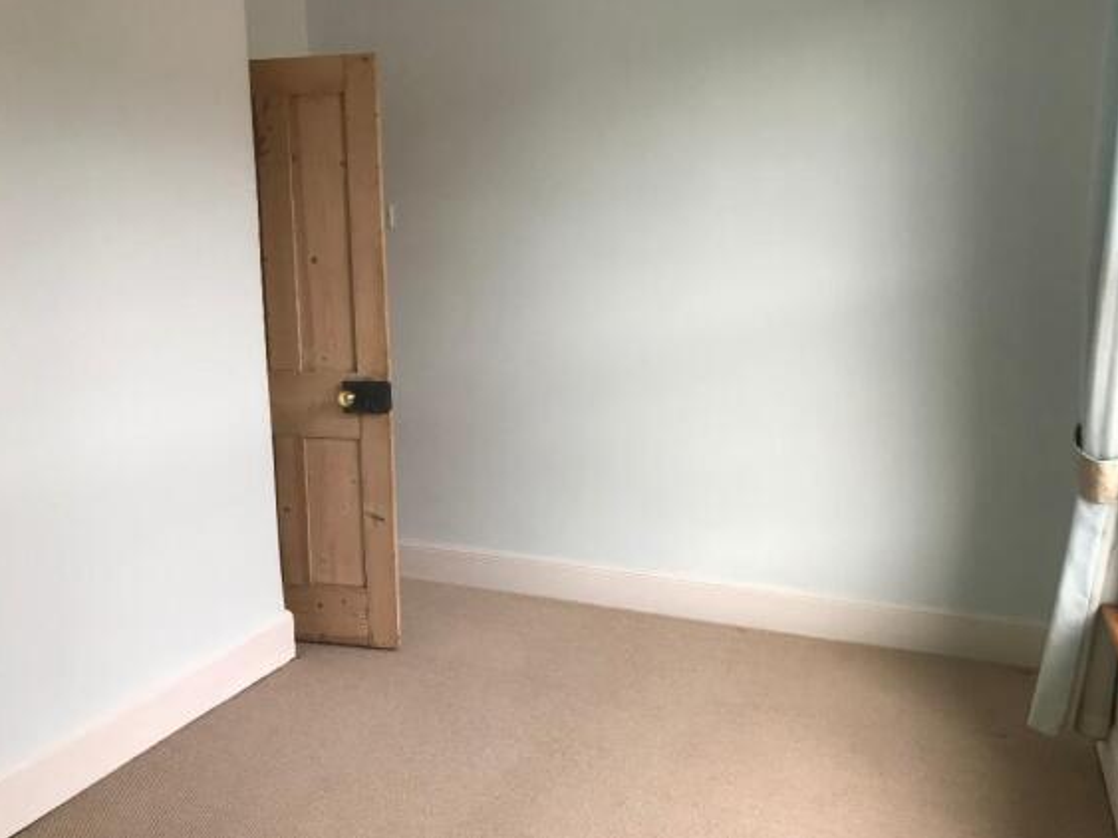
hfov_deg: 61.7
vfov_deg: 48.2
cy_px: 412
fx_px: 936
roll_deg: +1.4
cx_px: 569
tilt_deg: -9.7
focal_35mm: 29
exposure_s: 1/33
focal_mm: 3.99
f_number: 1.8
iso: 32
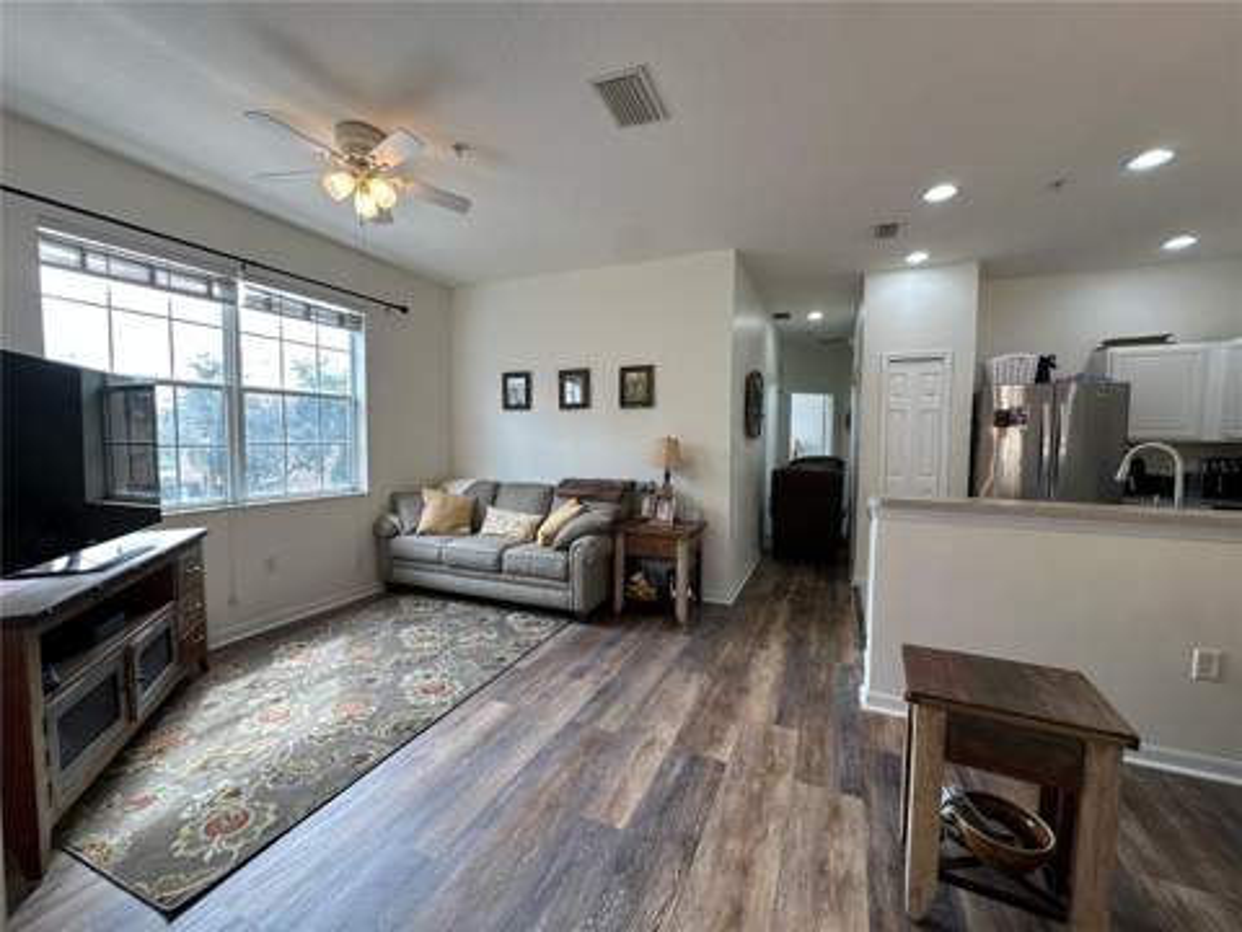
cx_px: 621
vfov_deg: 85.7
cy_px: 466
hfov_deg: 102.1
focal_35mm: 14
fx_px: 502
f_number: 2.2
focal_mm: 2.22
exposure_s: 1/120
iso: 64
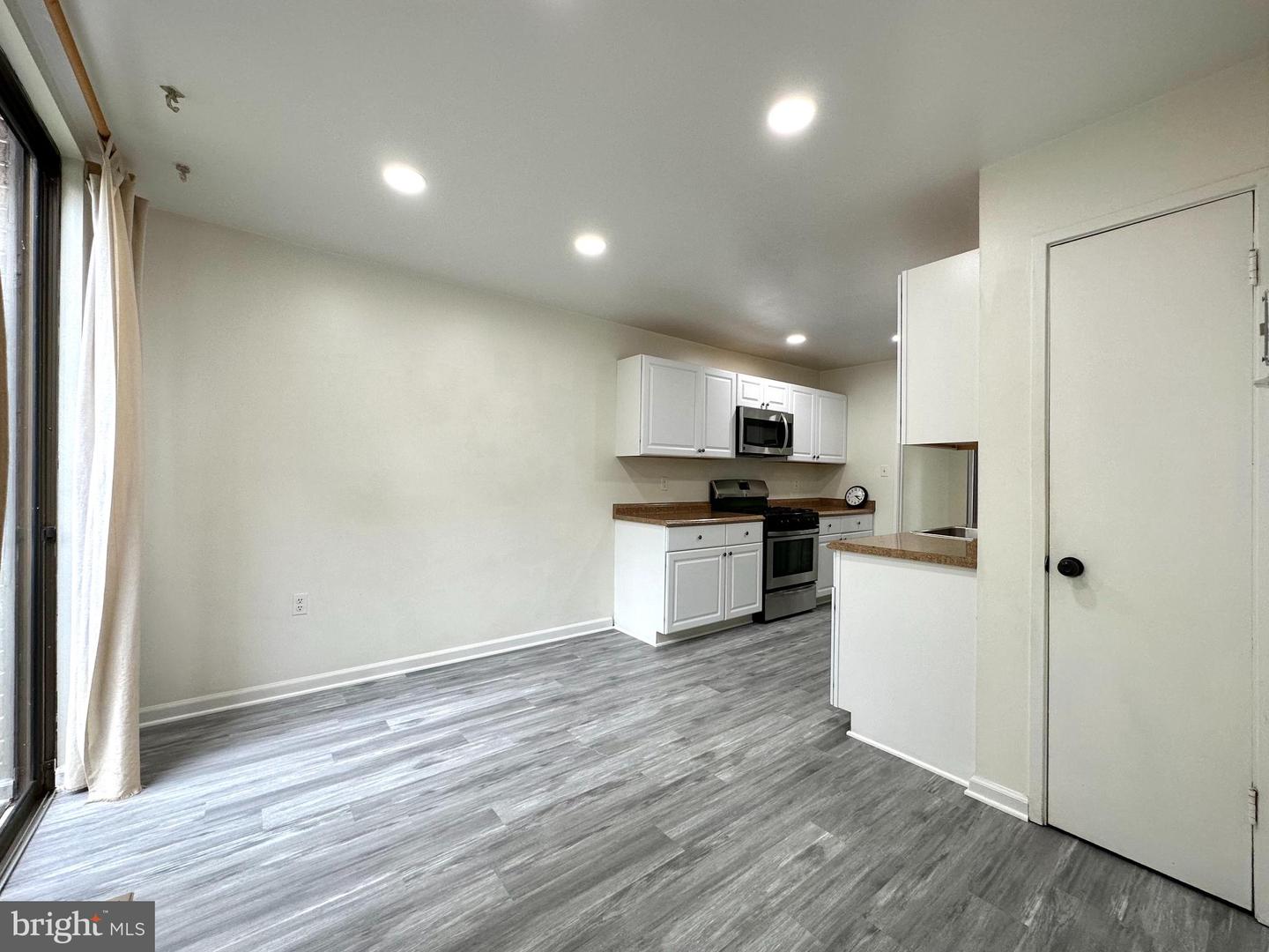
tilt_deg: -0.4
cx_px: 634
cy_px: 476
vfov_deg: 85.7
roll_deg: -0.6
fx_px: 513
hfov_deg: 102.1
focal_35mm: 14
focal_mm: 2.22
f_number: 2.2
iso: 125
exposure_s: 1/120
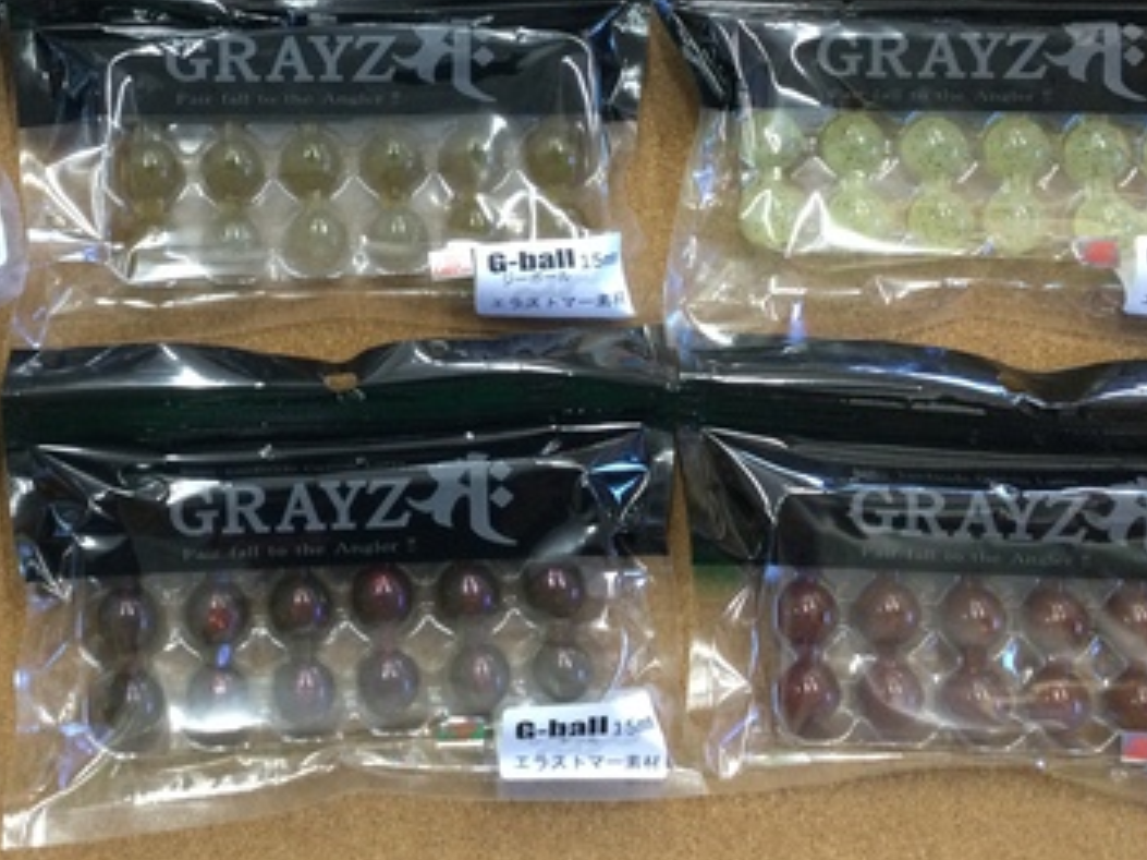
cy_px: 160
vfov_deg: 26.9
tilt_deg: -81.1
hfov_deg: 35.6
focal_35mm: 53
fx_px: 1756
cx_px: 327
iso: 80
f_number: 2.4
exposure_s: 1/30
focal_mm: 3.3
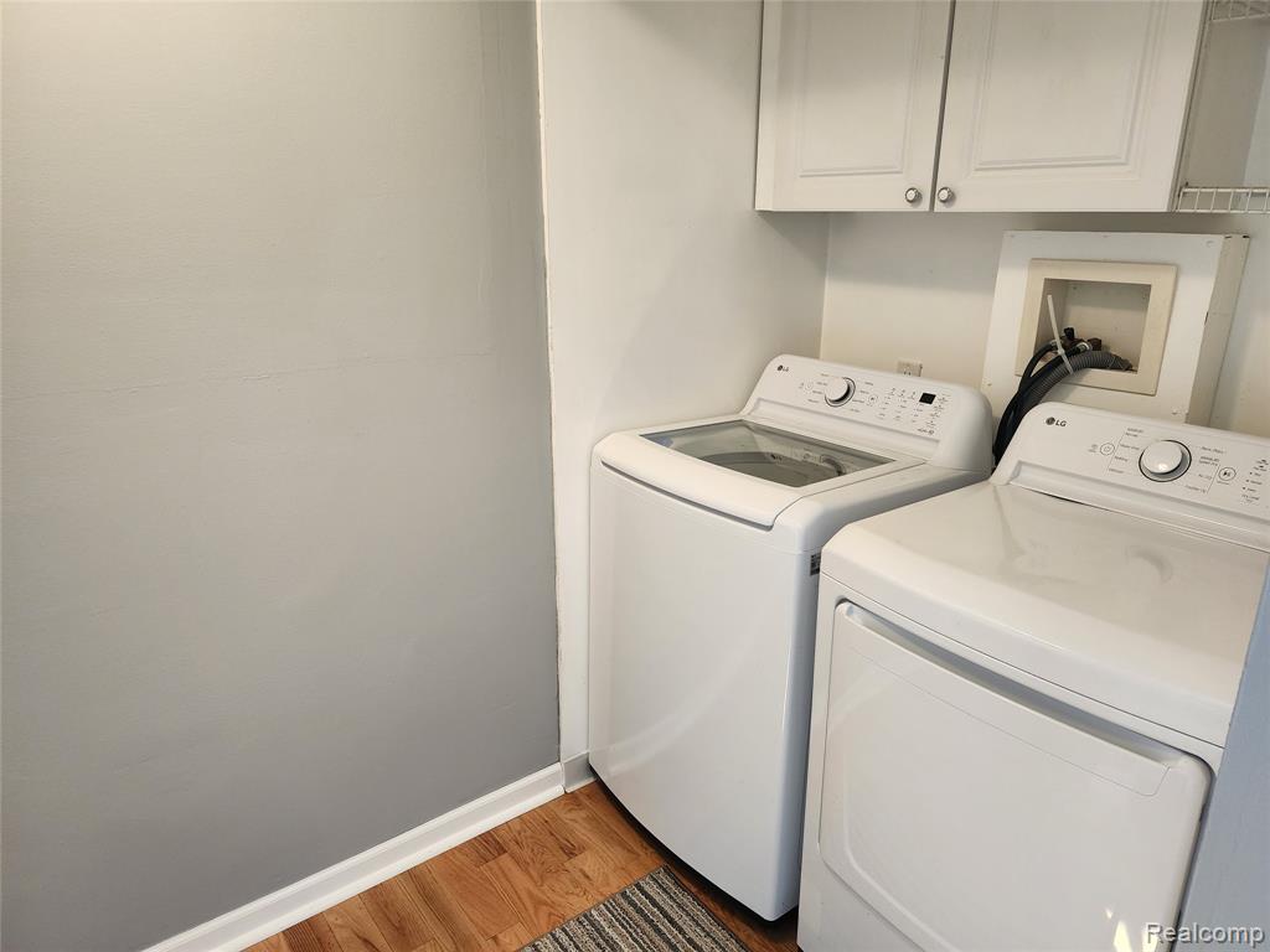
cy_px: 476
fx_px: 844
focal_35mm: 23
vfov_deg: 58.9
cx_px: 635
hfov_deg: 73.9
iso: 320
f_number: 1.8
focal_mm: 6.4
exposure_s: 1/120
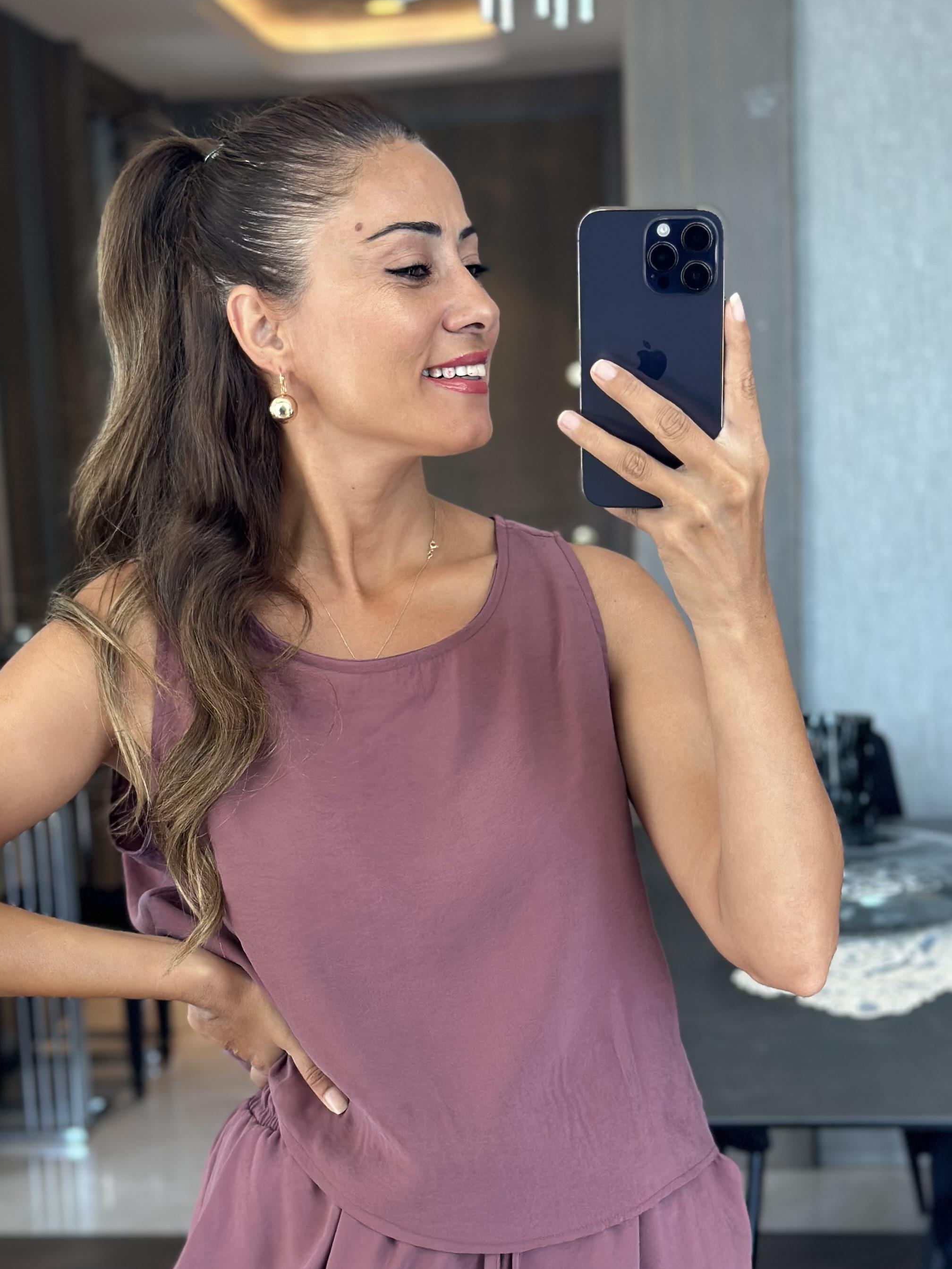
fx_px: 2640
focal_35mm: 72
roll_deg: +3.2
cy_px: 904
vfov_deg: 26.8
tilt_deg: -16.0
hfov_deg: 20.4
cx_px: 351
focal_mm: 6.86
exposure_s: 1/121
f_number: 1.78
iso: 100
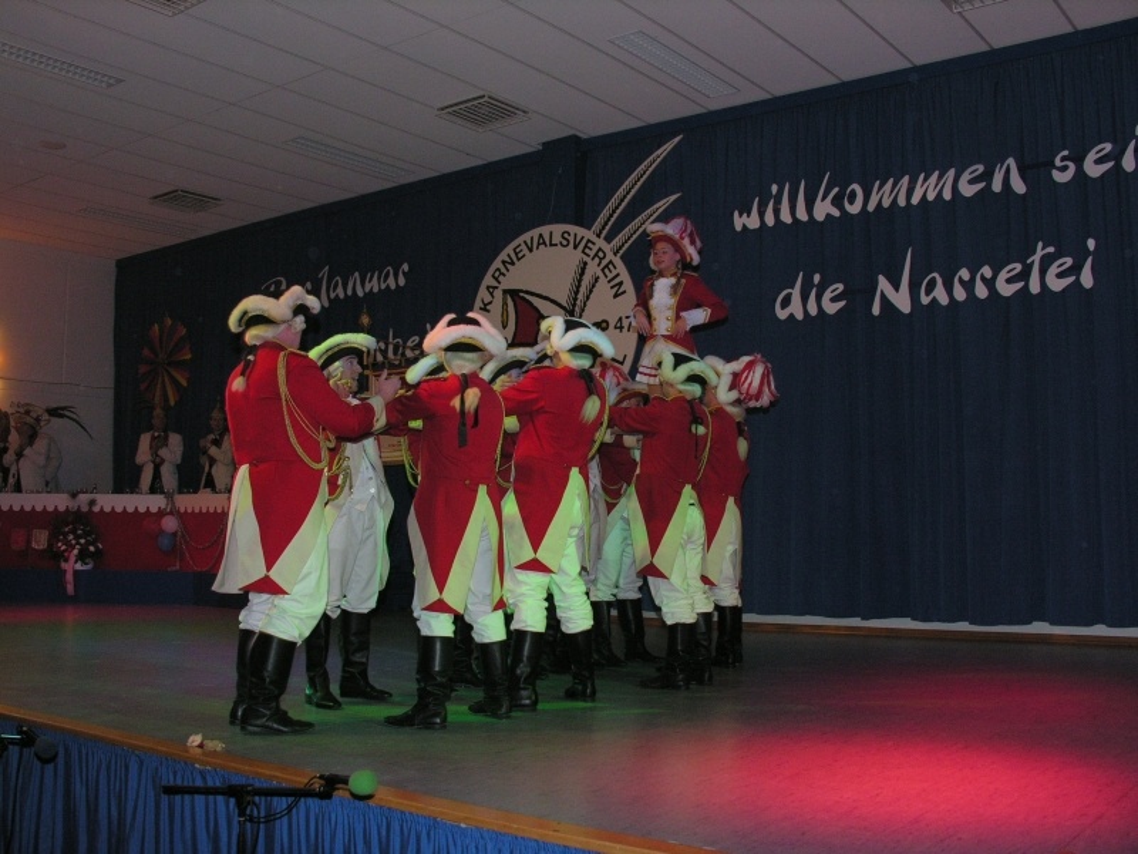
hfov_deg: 52.6
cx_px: 569
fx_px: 1151
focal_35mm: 35
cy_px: 427
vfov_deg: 40.7
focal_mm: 8.9
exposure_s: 1/60.1
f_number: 4
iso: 200
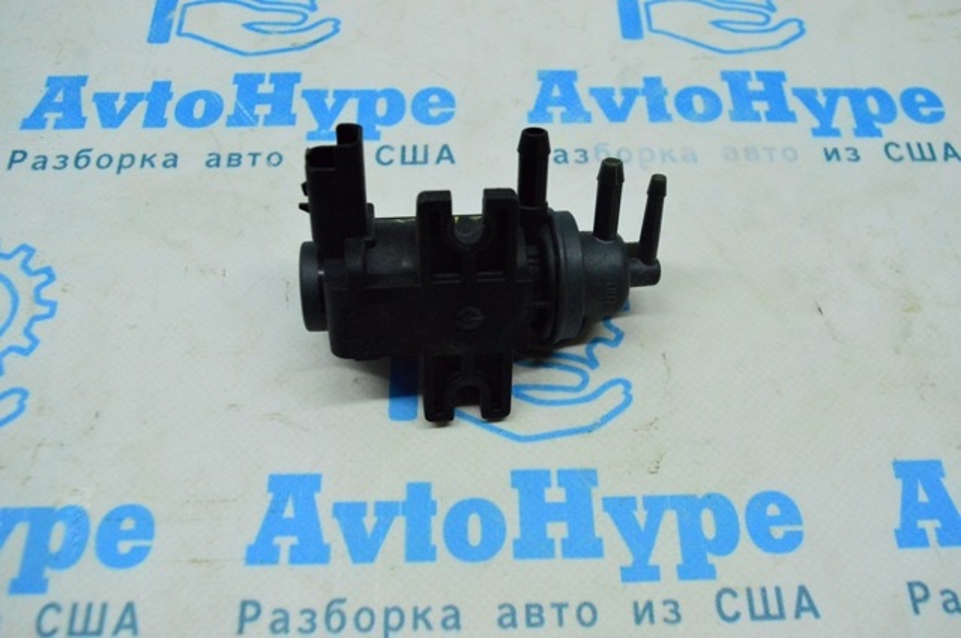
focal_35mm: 30
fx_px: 800
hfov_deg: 62.0
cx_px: 480
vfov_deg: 43.5
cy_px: 319
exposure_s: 1/640
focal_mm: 20
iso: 6400
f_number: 6.3
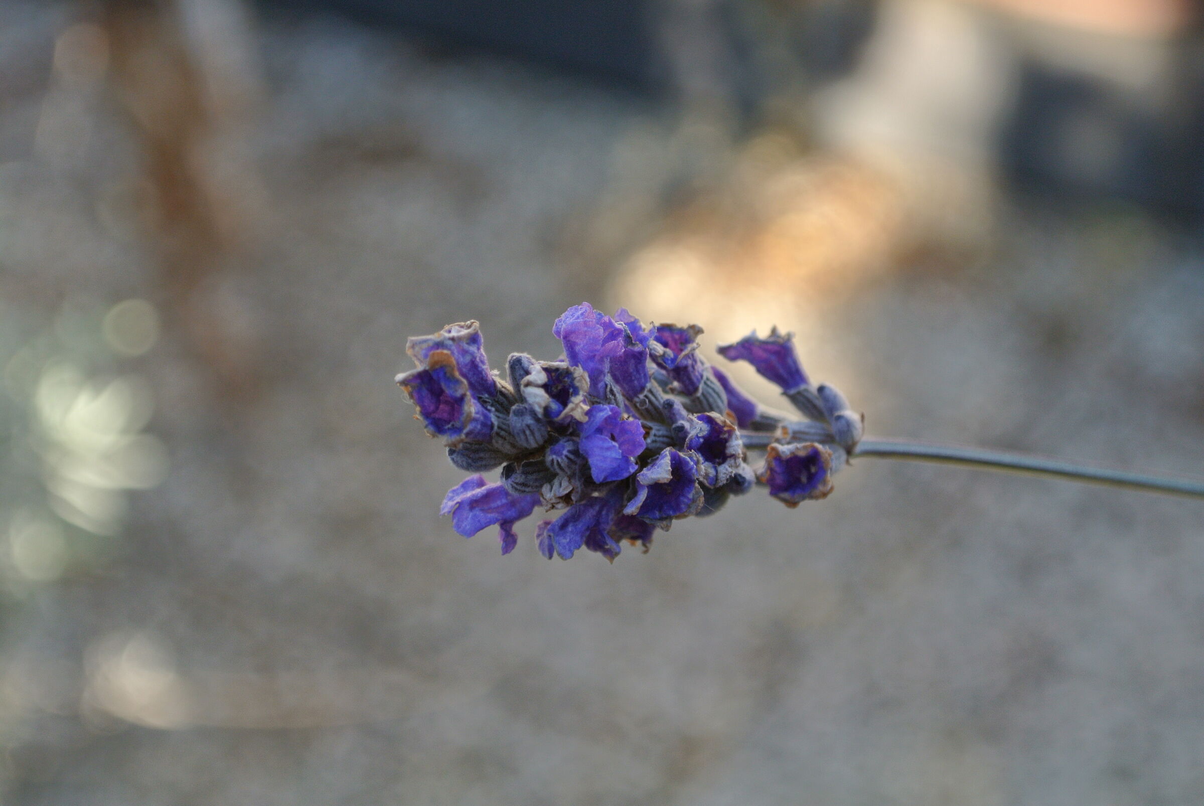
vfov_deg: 16.9
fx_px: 2712
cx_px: 602
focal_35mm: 81
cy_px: 403
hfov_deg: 25.0
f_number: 5.6
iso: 180
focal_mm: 30
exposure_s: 1/125
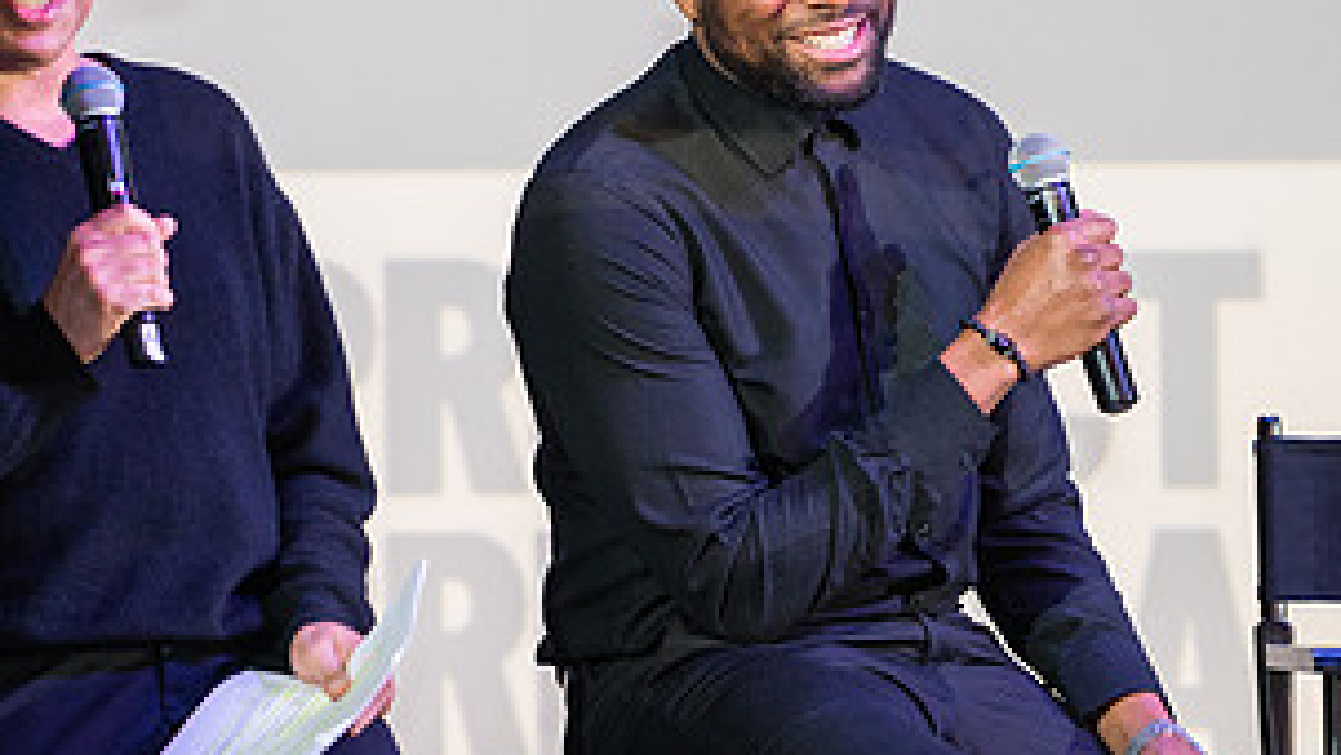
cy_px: 282
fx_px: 14332
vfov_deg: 3.0
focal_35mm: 403
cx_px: 364
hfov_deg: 5.4
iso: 3200
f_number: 4
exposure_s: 1/250
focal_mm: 200
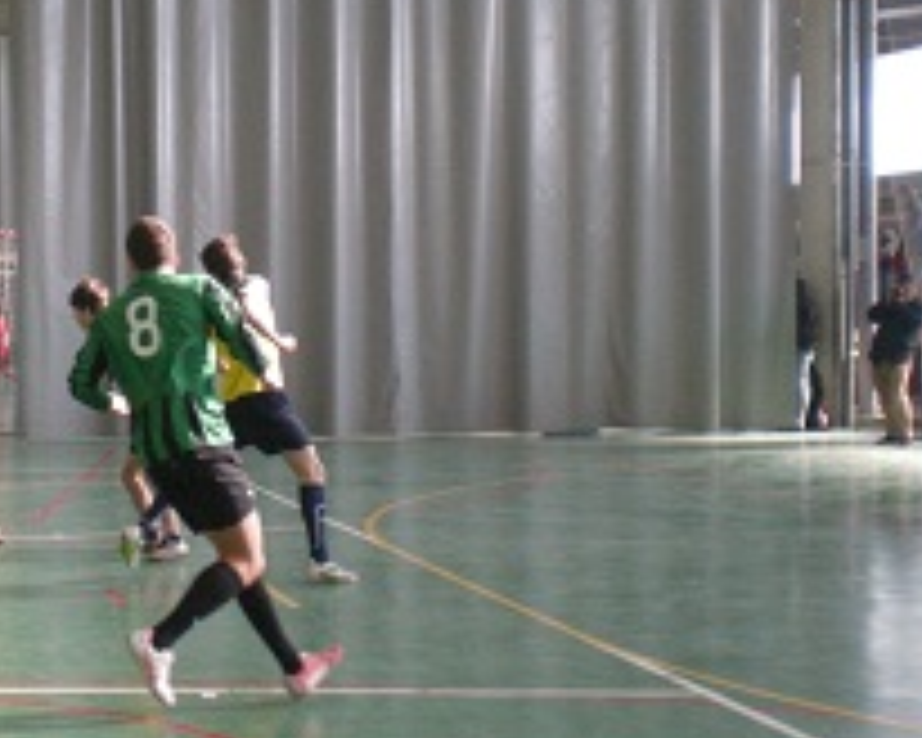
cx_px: 171
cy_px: 356
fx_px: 2292
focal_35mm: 84
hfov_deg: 22.4
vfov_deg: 18.3
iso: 312
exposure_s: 1/244
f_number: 3.5
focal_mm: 7.4
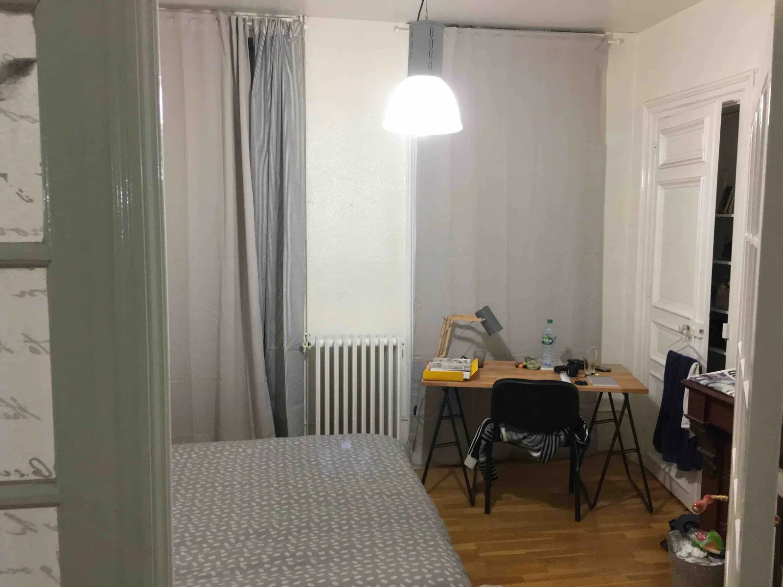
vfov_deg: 48.2
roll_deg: +0.5
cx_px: 392
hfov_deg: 61.7
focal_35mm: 29
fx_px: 656
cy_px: 294
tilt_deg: -6.1
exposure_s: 1/33
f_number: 2.2
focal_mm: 4.15
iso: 200
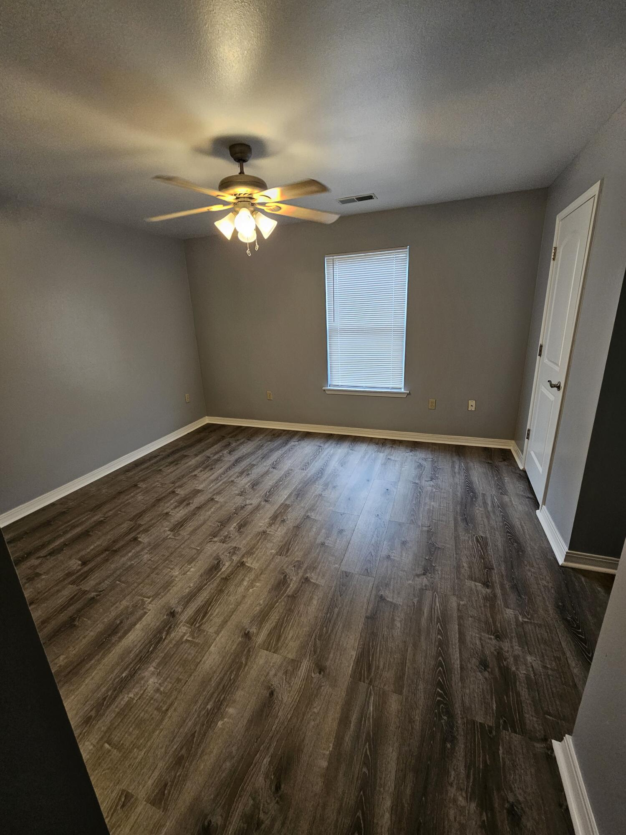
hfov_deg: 89.9
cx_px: 313
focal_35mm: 13
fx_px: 313
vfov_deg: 106.2
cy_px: 418
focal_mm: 2.2
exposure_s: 1/60
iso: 160
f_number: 2.2
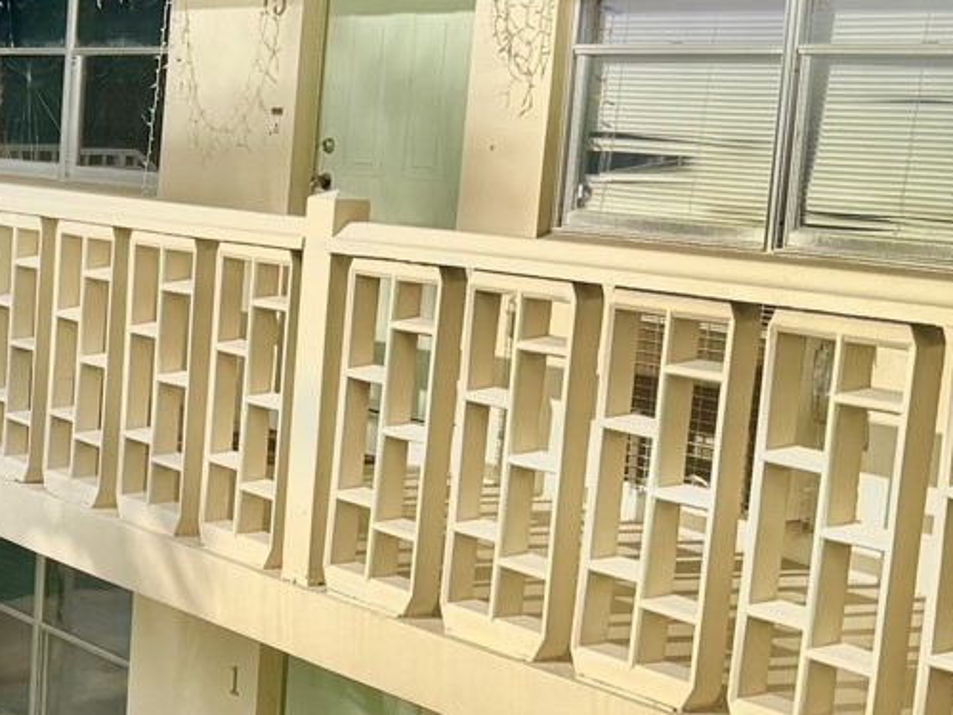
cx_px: -134
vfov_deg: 19.1
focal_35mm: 77
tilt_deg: -8.0
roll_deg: -2.3
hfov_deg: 23.5
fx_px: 2119
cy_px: 396
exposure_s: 1/3413
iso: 80
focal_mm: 6.76
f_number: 1.78
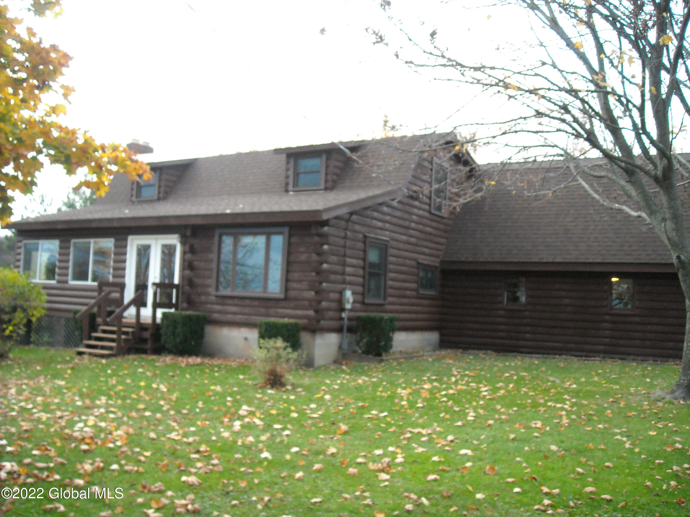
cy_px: 258
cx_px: 345
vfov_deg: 40.7
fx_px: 698
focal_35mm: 35
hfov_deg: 52.6
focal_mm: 5.7
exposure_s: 1/45
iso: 400
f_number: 2.8
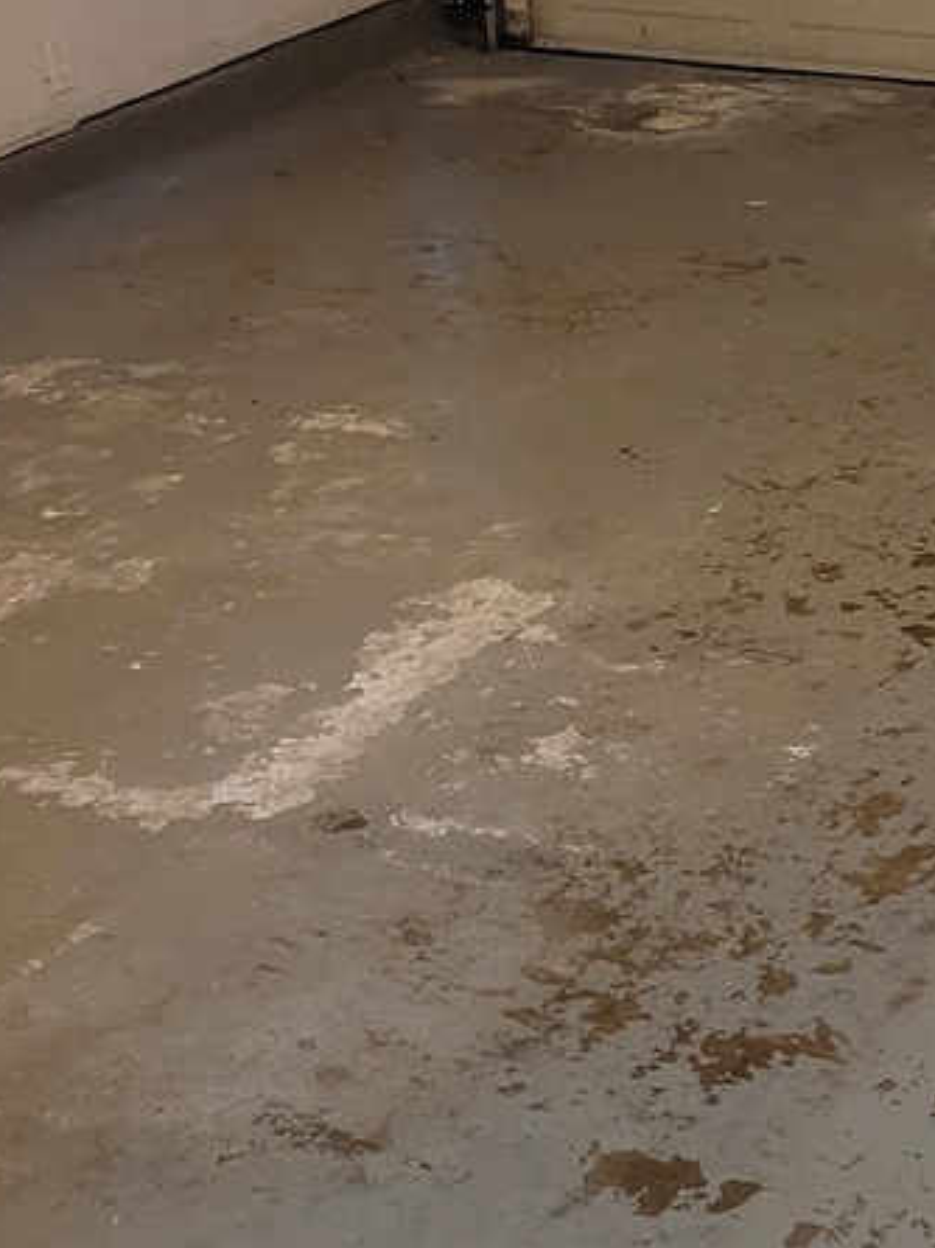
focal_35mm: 84
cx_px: 868
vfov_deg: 22.3
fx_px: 3028
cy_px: -48
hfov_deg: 17.3
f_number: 1.8
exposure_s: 1/40
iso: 640
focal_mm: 5.4
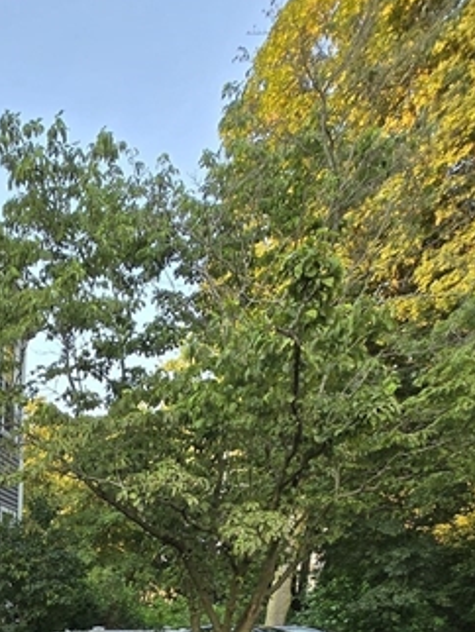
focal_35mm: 31
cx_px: -35
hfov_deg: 38.4
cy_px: 705
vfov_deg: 43.9
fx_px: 566
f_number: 2.2
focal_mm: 1.7
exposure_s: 1/120
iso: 40
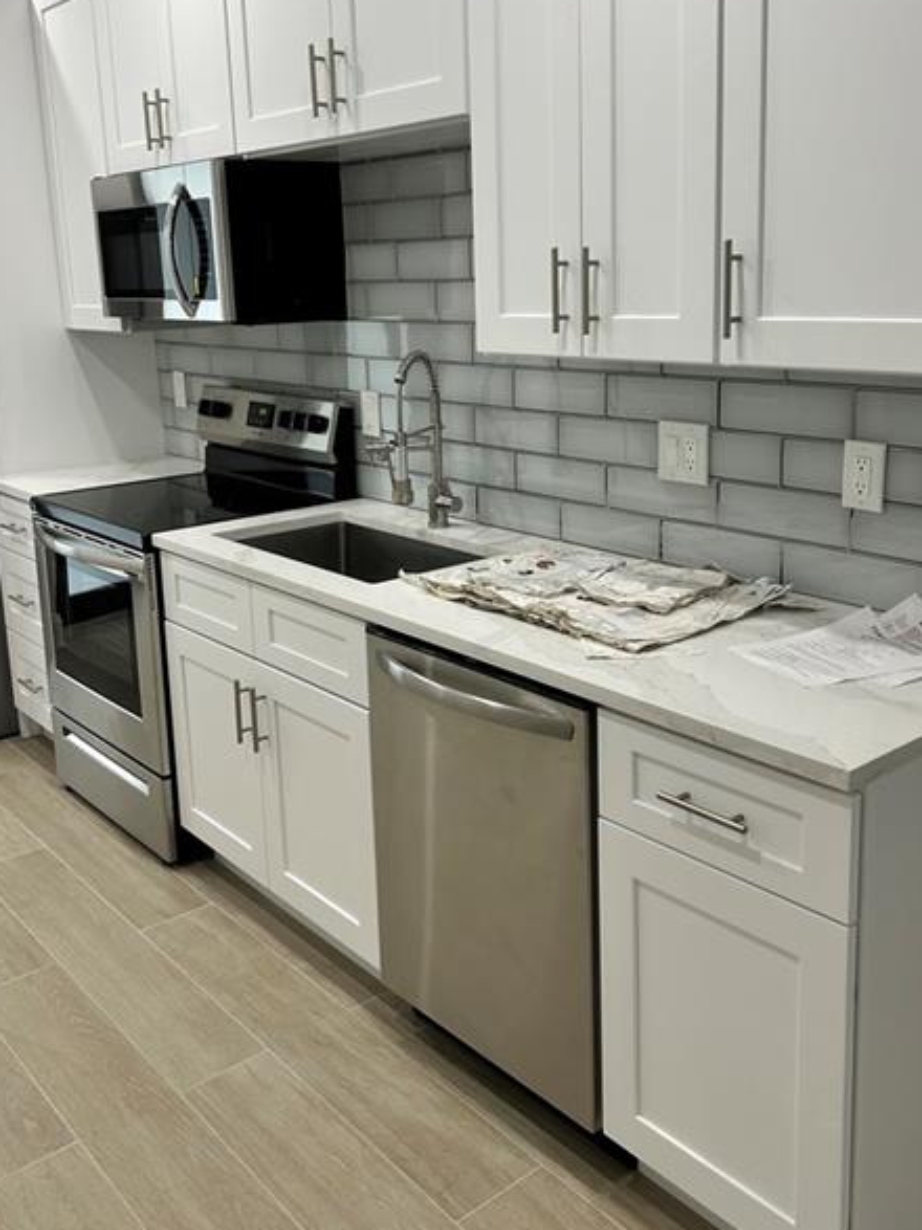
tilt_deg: -12.6
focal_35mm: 34
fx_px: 1208
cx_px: 459
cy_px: 507
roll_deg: +1.1
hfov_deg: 41.8
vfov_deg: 53.7
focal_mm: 5.7
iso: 80
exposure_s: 1/60
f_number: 1.5
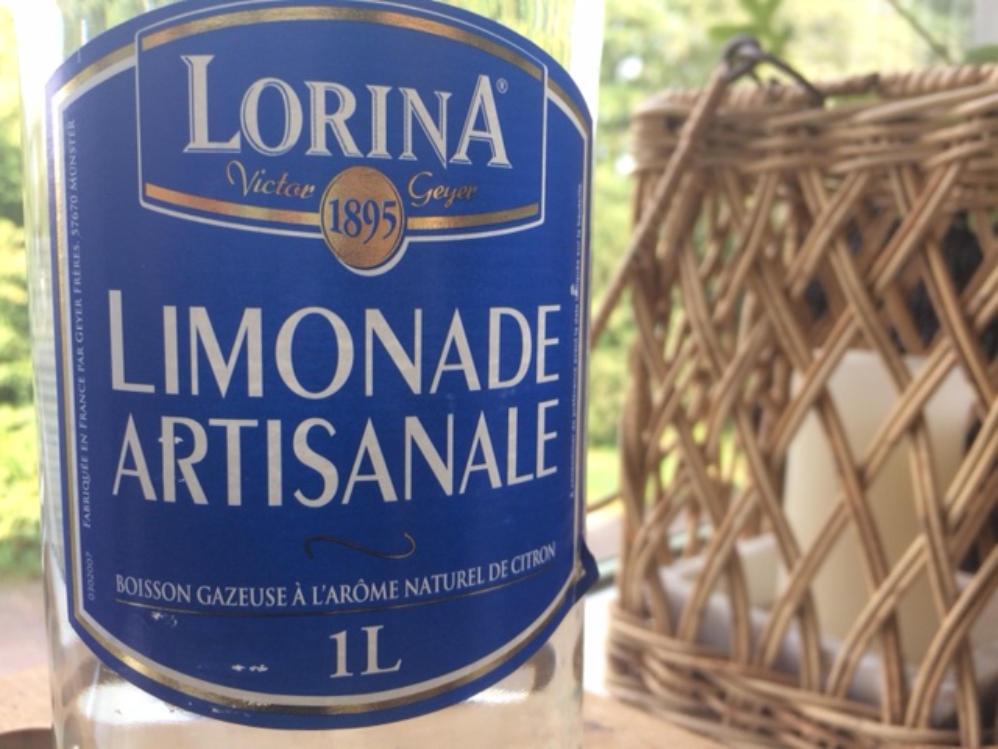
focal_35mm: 29
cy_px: 374
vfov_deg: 48.2
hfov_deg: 61.7
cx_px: 499
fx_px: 836
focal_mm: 4.15
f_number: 2.2
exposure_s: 1/100
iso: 32
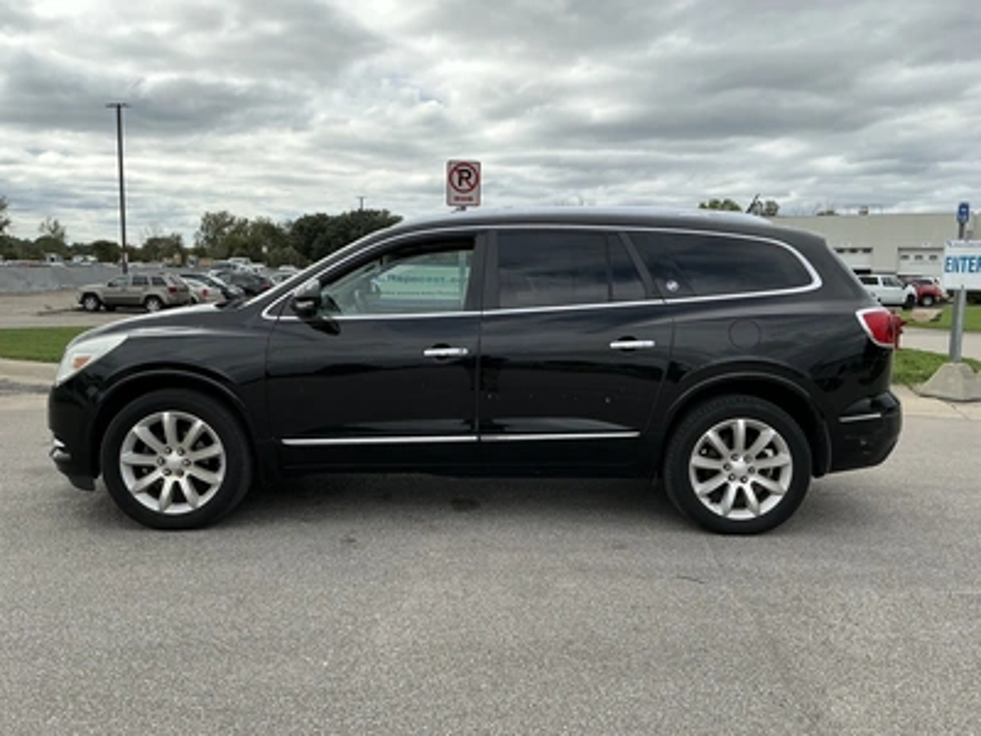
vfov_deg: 49.7
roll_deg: -0.5
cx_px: 490
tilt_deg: -4.6
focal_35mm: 28
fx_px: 794
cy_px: 368
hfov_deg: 63.4
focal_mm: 3
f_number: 1.8
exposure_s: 1/1848
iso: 25
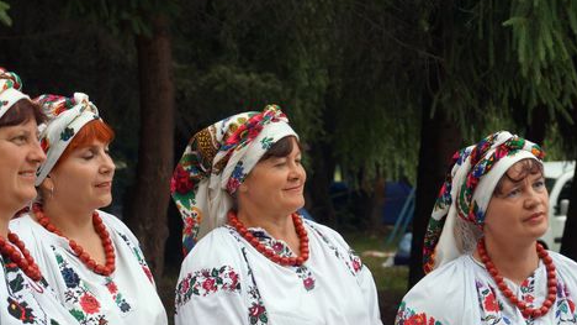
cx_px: 215
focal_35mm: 94
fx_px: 1438
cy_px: 268
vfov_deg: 12.8
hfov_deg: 22.6
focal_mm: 40
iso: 160
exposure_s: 1/160
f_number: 4.5
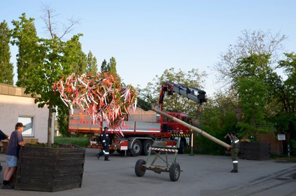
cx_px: 157
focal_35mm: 41
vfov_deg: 32.5
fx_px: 336
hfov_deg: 47.5
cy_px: 101
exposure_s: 1/200
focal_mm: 24
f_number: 3.8
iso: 100
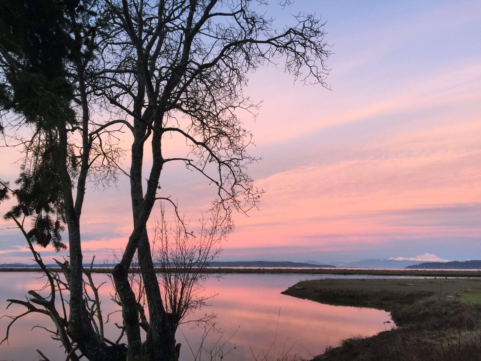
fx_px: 403
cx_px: 240
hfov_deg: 61.7
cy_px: 180
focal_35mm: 29
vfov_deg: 48.2
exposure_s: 1/30
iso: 32
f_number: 2.2
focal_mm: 4.15
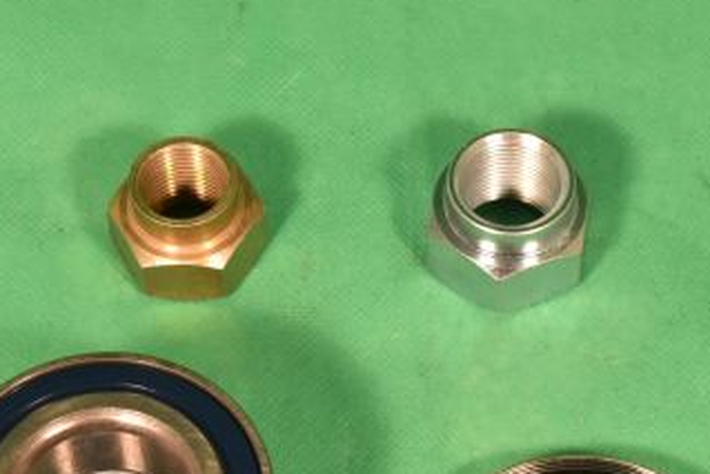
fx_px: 3057
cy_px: 429
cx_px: 396
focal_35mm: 155
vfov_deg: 8.8
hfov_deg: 13.2
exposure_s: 1/100
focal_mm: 55
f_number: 14
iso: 900
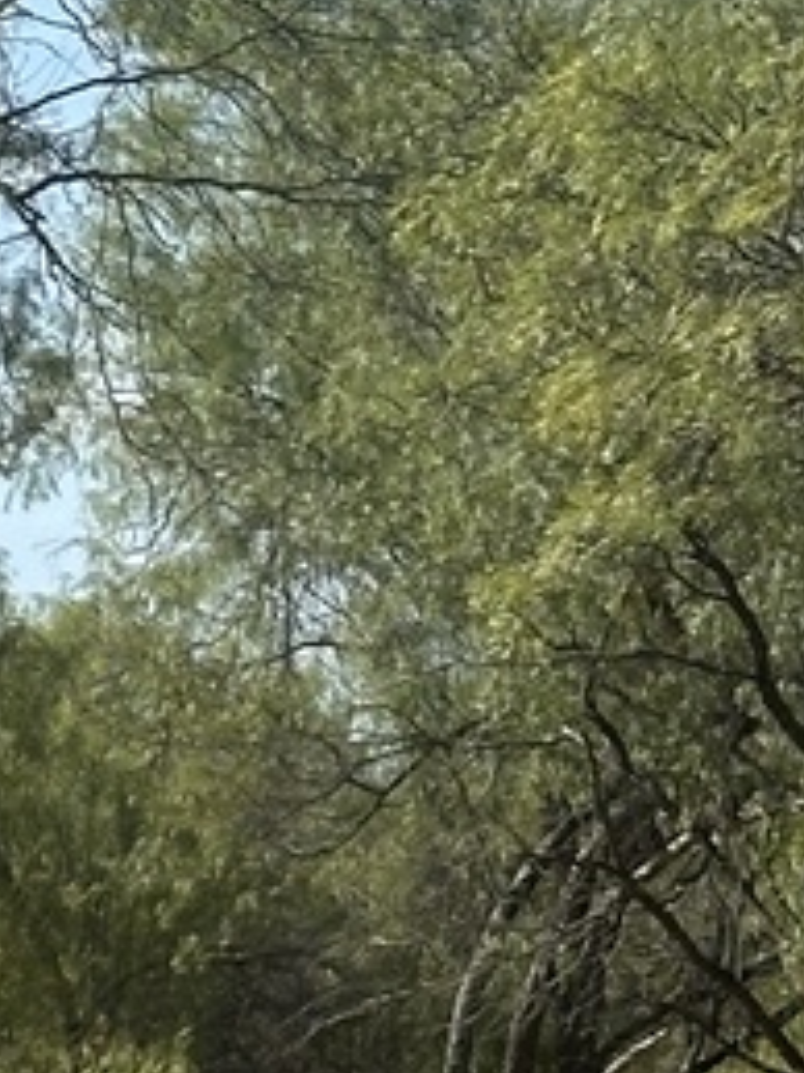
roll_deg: -0.8
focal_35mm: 267
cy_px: 1545
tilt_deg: -4.6
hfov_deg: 5.5
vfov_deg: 7.3
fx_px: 8275
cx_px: -506
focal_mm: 6.86
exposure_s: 1/3876
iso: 64
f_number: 1.78
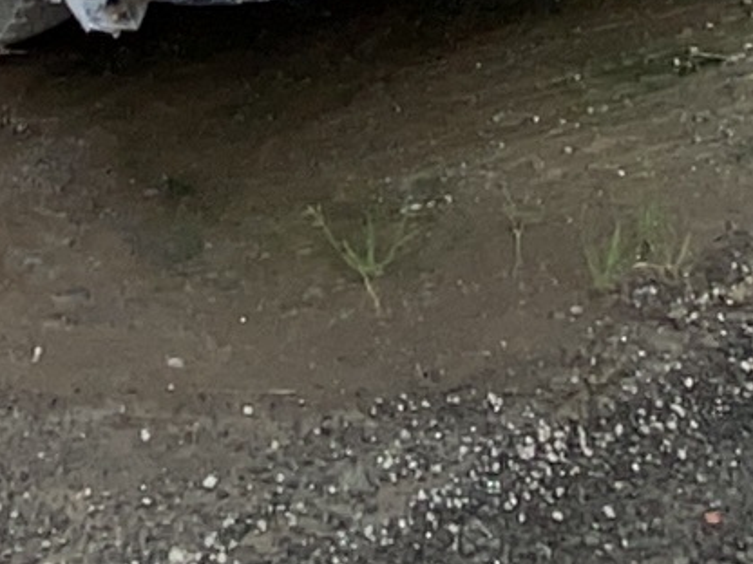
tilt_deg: -5.7
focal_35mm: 60
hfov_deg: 31.8
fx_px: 1305
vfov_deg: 18.0
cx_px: 215
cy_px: -517
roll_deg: +3.4
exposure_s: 1/698
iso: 20
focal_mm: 1.54
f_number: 2.4
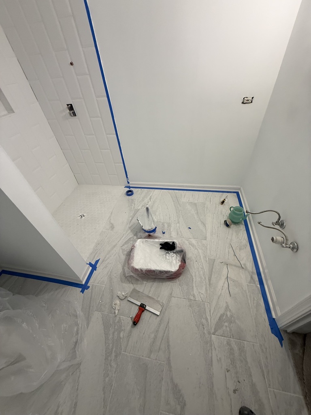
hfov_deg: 85.7
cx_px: 156
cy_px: 208
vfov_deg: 102.1
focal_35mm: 14
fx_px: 168
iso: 200
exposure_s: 1/120
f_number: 2.2
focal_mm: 2.22
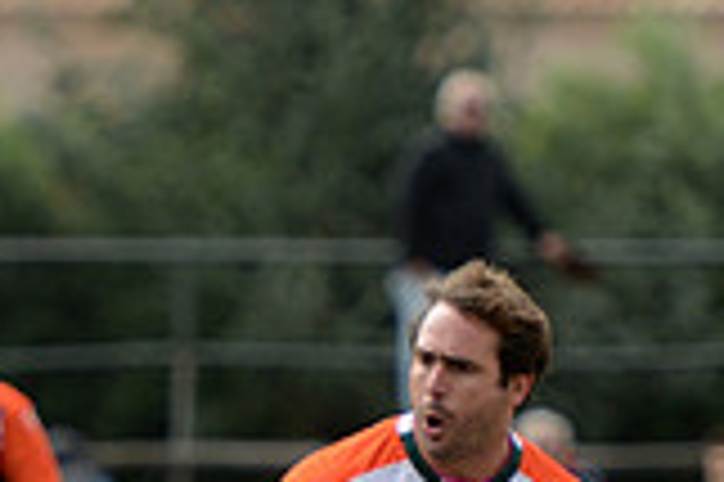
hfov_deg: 2.6
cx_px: 49
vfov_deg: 1.7
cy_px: 718
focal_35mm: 793
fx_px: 15932
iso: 500
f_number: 4
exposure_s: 1/1600
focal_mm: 220
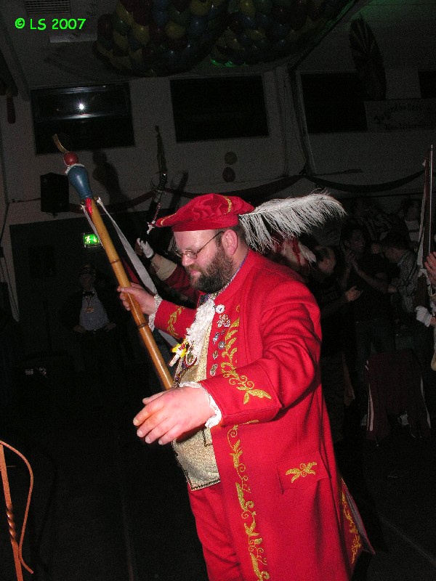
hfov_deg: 40.7
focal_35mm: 35
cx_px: 218
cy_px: 290
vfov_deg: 52.6
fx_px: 588
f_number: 4
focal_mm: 8.9
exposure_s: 1/60.1
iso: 200
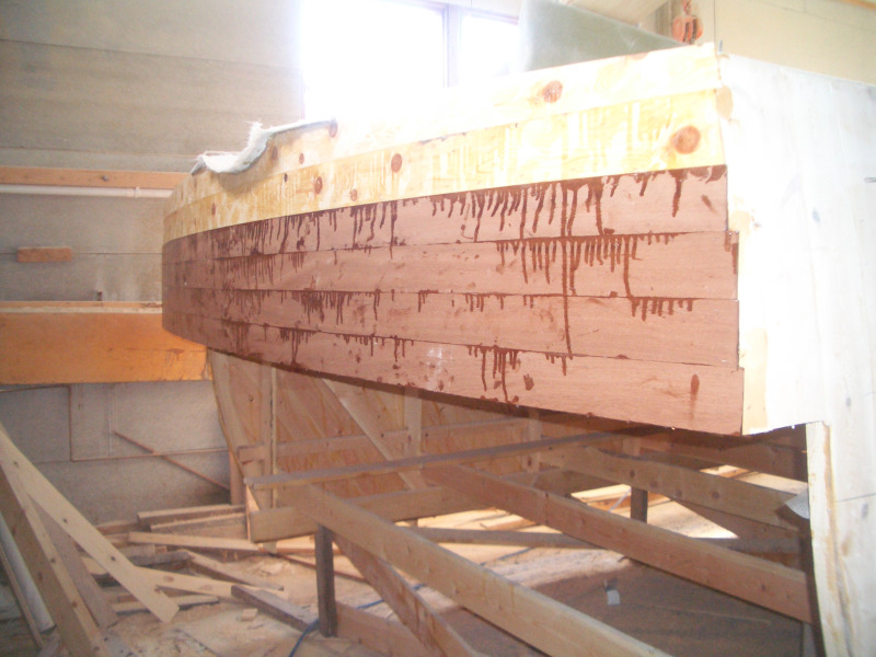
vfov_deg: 40.7
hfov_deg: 52.6
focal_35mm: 35
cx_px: 438
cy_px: 328
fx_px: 886
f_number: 2.6
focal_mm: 5.8
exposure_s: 1/60
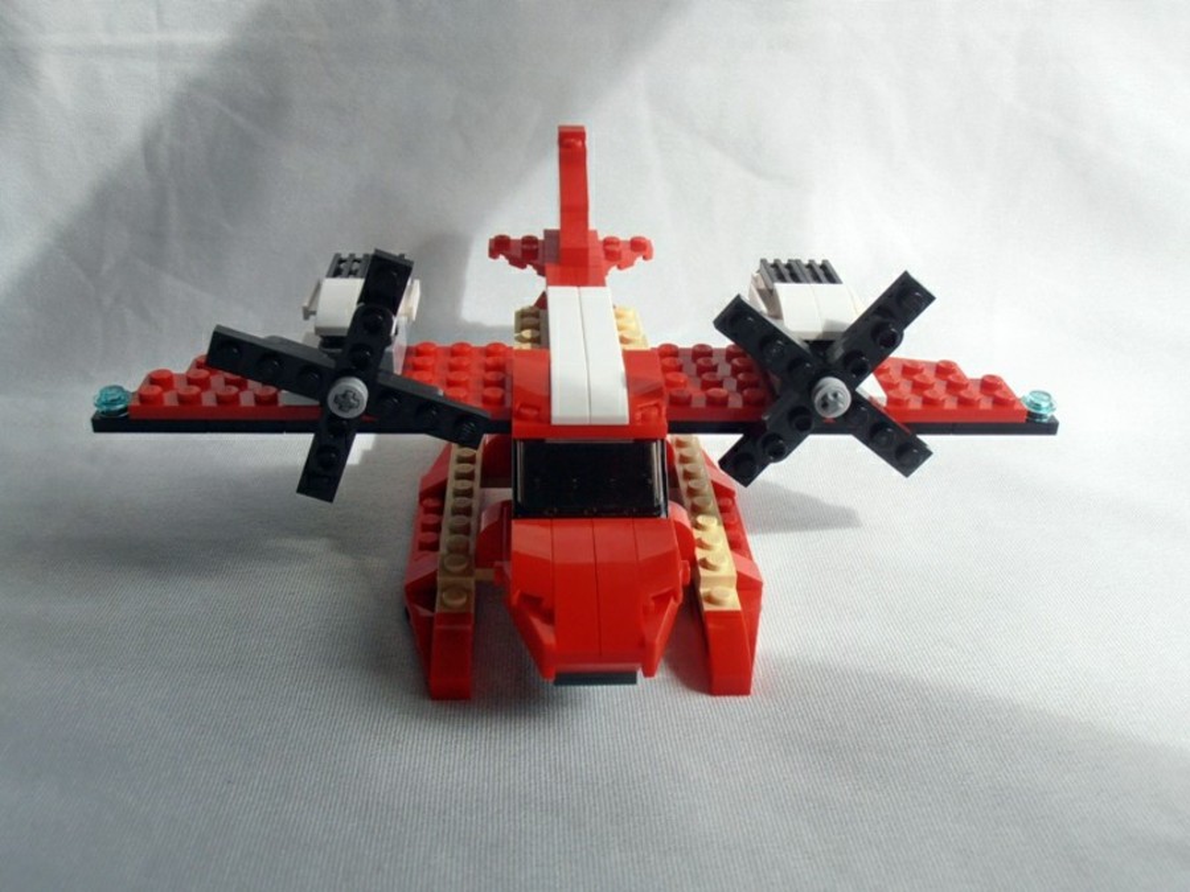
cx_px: 595
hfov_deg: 50.1
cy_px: 446
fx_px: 1272
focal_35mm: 37
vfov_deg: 38.7
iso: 80
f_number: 3.9
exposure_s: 1/320
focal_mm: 6.61
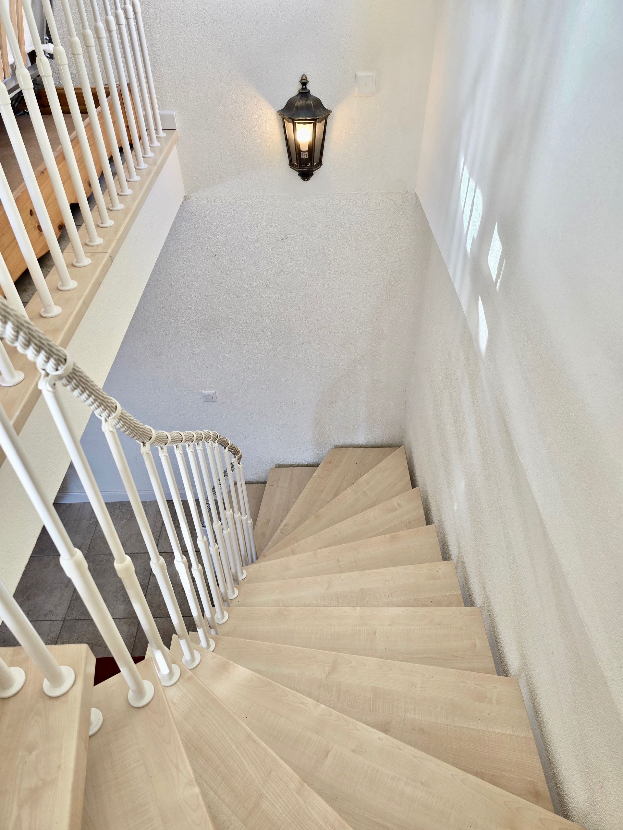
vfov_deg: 73.9
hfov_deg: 58.9
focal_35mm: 23
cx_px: 312
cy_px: 415
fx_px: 552
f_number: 1.7
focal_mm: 6.3
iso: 50
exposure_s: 1/100
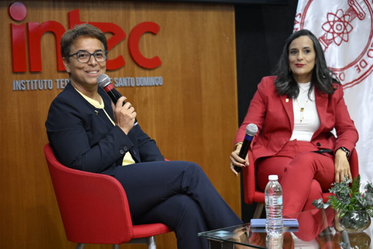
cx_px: 200
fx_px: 788
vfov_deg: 18.0
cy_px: 122
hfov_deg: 26.6
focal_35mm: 76
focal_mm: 70
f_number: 2.8
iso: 2000
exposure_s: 1/200
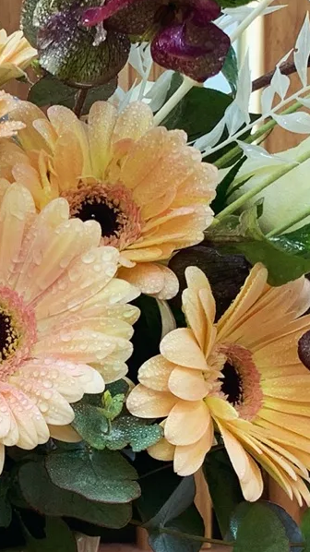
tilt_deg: -9.9
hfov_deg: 12.9
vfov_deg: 23.4
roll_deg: +0.7
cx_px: -80
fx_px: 1331
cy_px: 269
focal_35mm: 91
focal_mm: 4.25
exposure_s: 1/49
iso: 64
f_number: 1.8
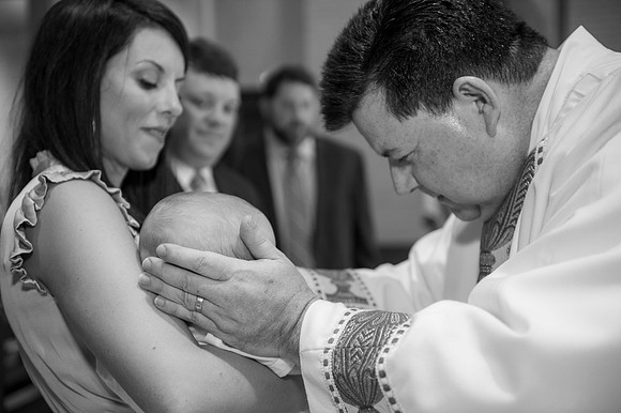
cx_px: 310
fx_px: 827
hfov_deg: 41.1
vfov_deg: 28.0
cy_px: 206
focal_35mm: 48
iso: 1000
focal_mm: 48
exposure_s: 1/100
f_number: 2.8
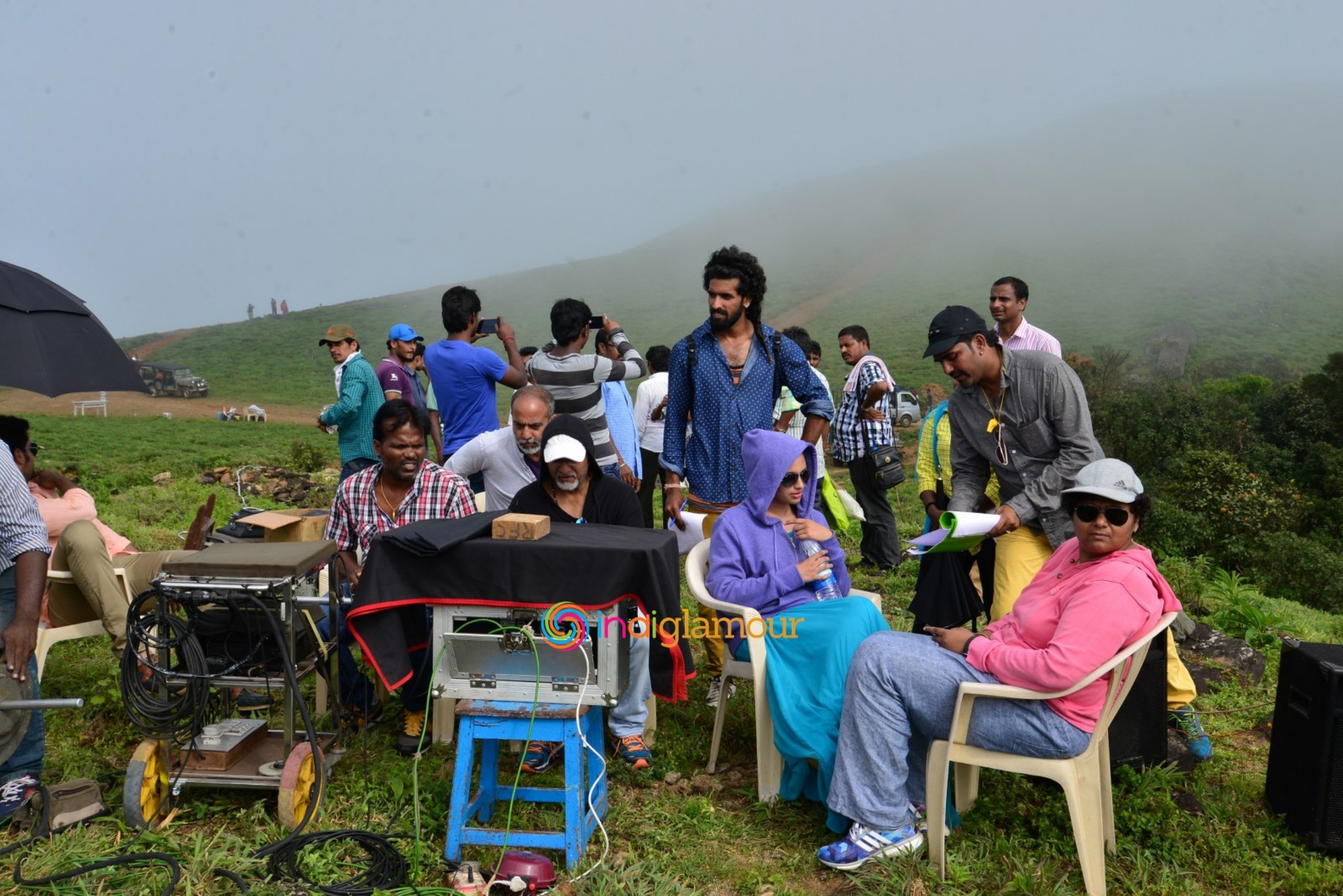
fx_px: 1343
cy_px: 448
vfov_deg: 36.9
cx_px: 672
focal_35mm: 36
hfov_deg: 53.1
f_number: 11
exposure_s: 1/400
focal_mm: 36
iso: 400
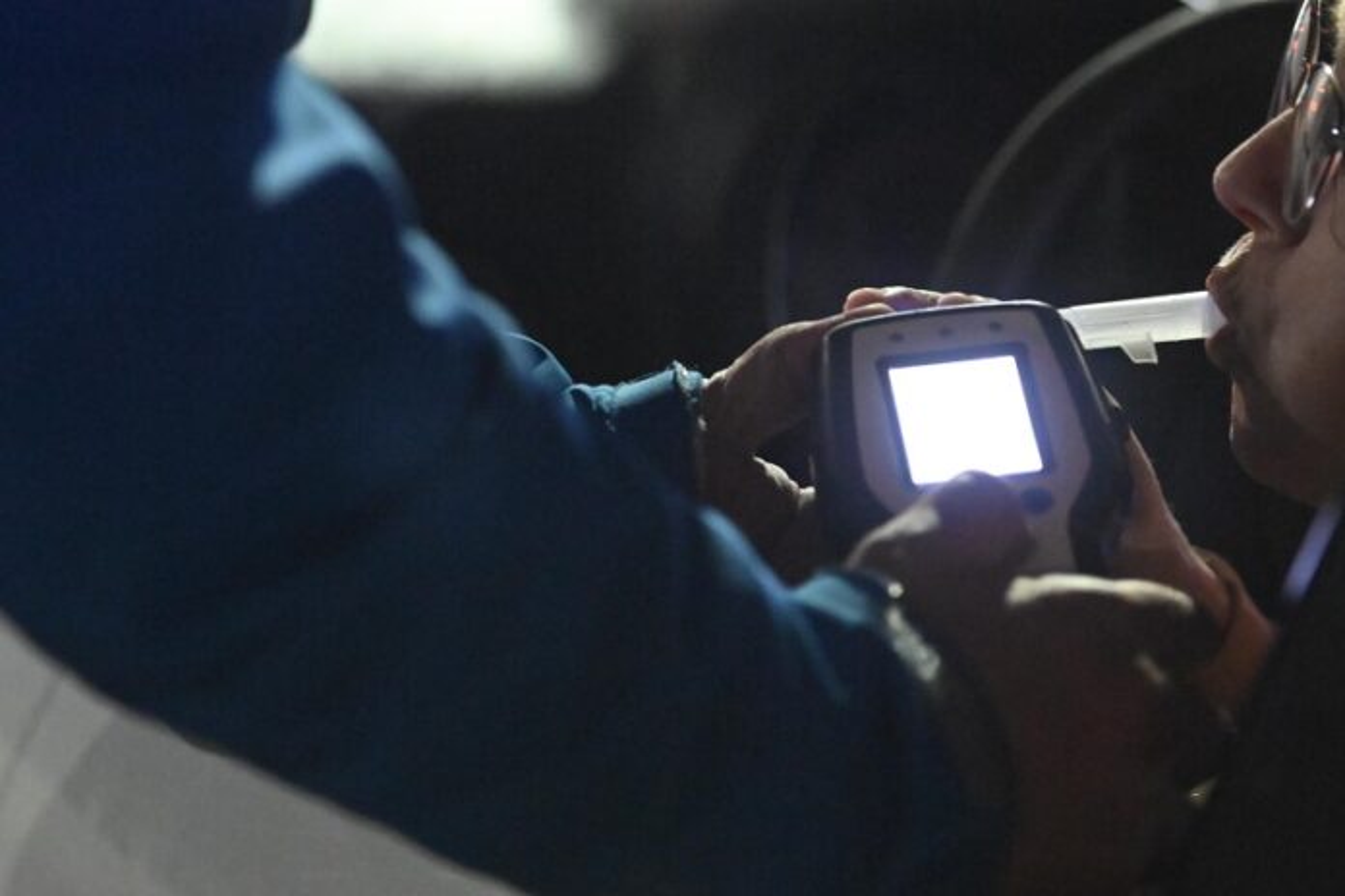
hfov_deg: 12.5
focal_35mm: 165
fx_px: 6164
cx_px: 672
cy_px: 448
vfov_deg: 8.3
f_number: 2.8
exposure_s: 1/60
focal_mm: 110
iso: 10000
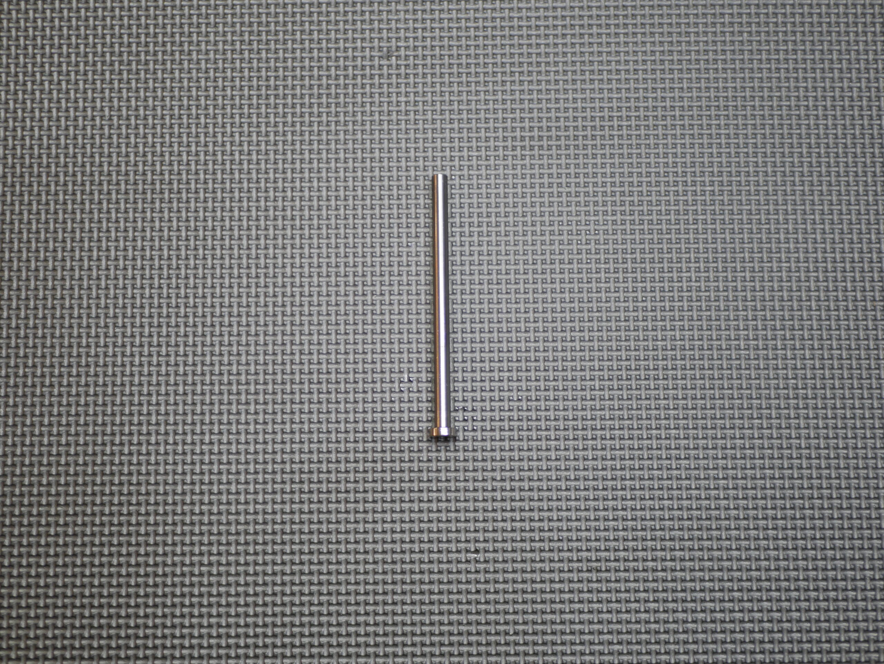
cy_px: 332
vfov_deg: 29.1
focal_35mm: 50
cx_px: 442
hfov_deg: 38.2
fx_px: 1277
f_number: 1.7
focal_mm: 25
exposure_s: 1/60
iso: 250
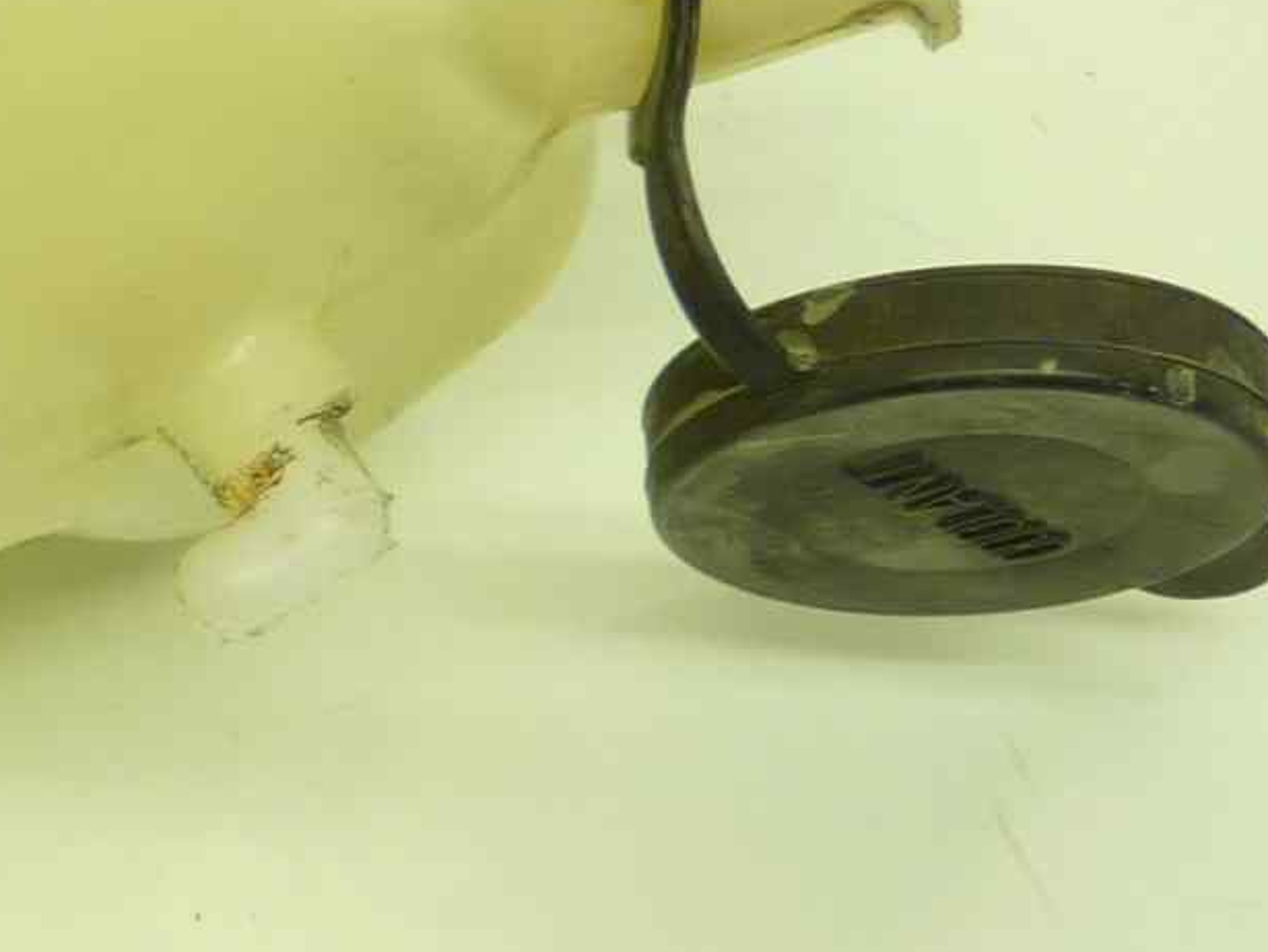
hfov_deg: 16.6
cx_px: -816
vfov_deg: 14.2
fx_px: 3812
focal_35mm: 104
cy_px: 336
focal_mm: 4.1
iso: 80
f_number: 3.3
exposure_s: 1/25
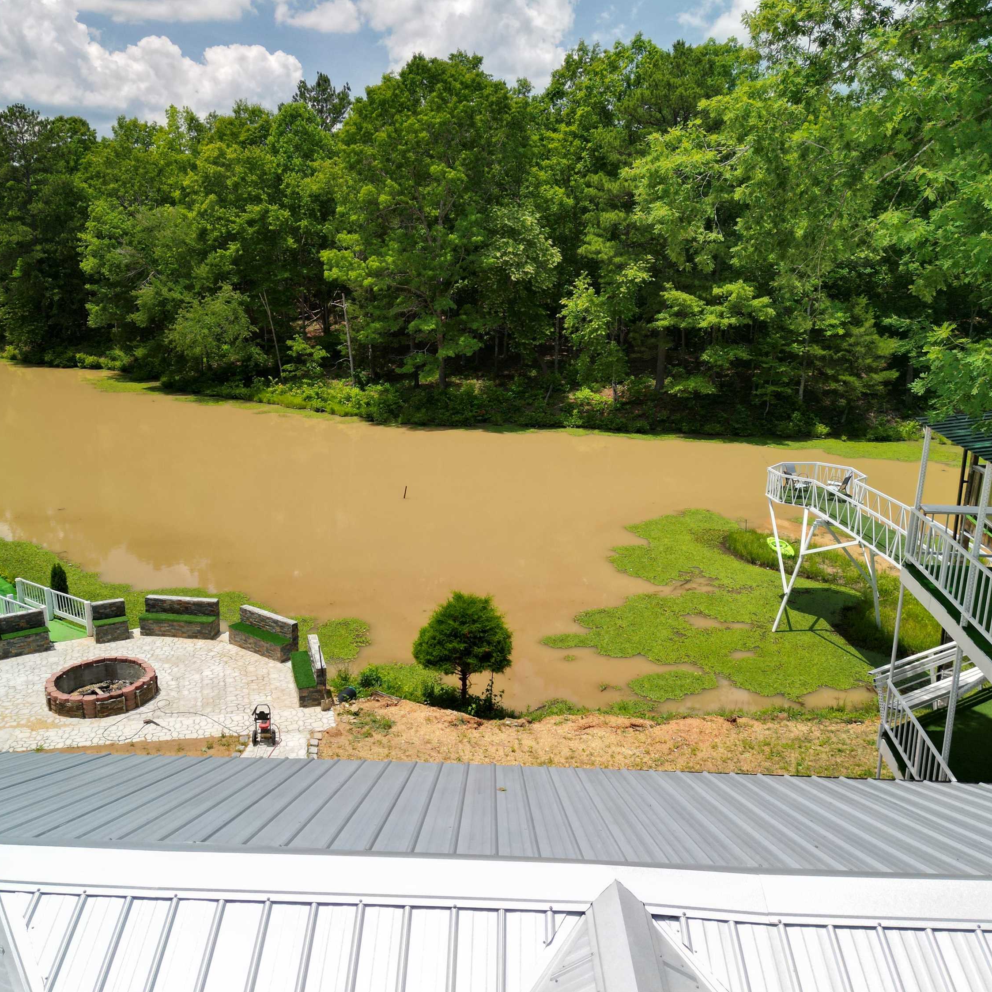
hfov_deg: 55.5
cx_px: 441
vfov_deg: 55.6
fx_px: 940
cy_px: 500
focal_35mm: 29
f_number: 1.7
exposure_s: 1/2500
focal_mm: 6.72
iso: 100
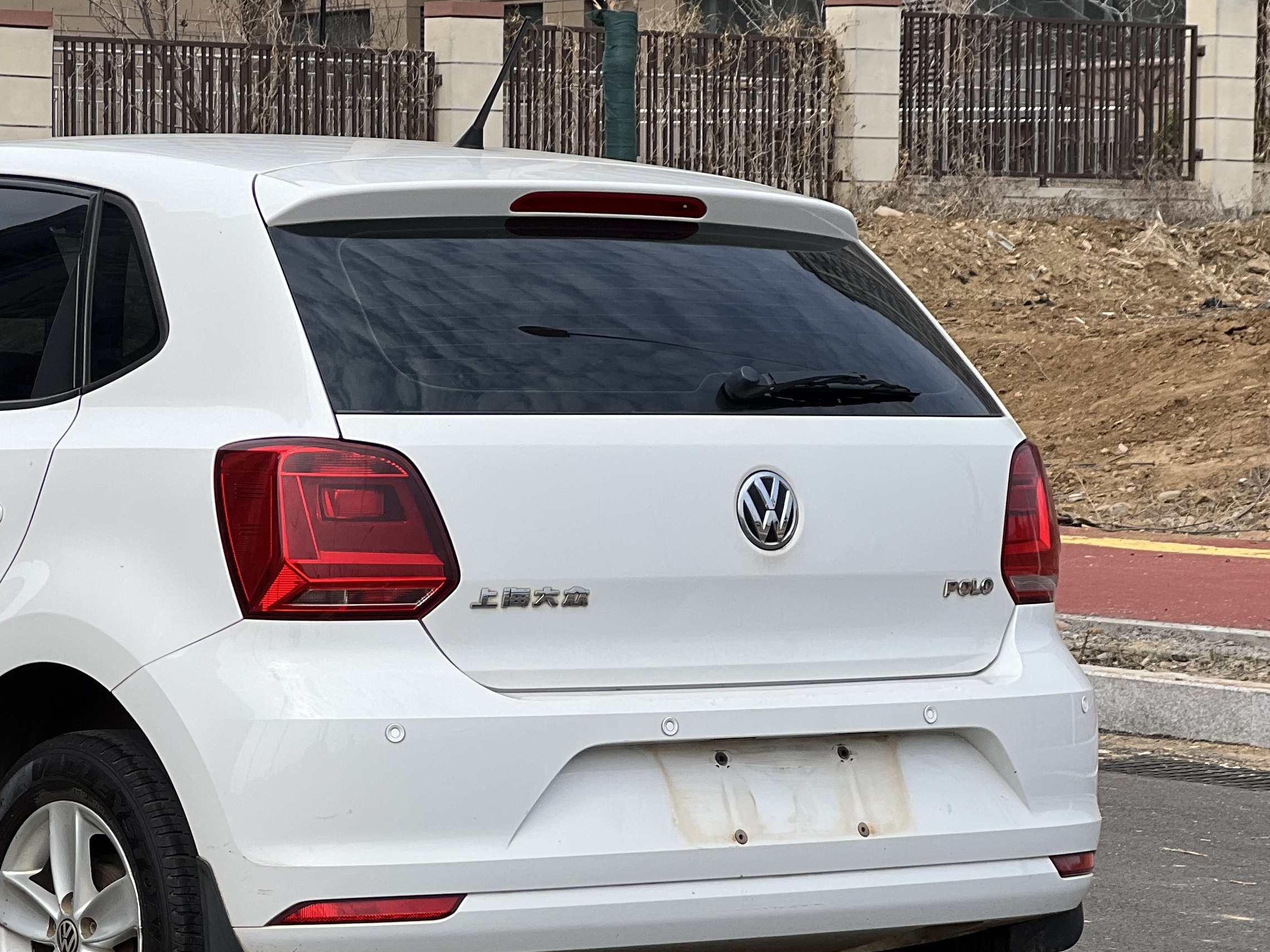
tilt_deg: -3.6
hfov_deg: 14.4
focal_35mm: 136
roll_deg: +0.6
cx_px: 245
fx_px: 4989
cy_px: 648
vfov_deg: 10.9
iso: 32
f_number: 2.8
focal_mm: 9
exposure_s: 1/774
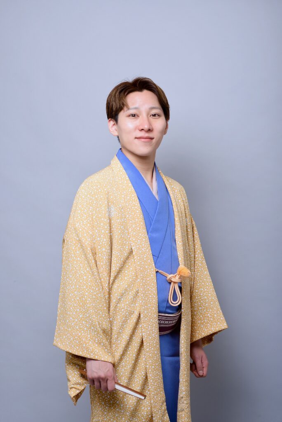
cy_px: 211
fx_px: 821
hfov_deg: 19.5
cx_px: 141
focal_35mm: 70
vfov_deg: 28.8
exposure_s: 1/160
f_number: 20
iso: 250
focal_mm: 70
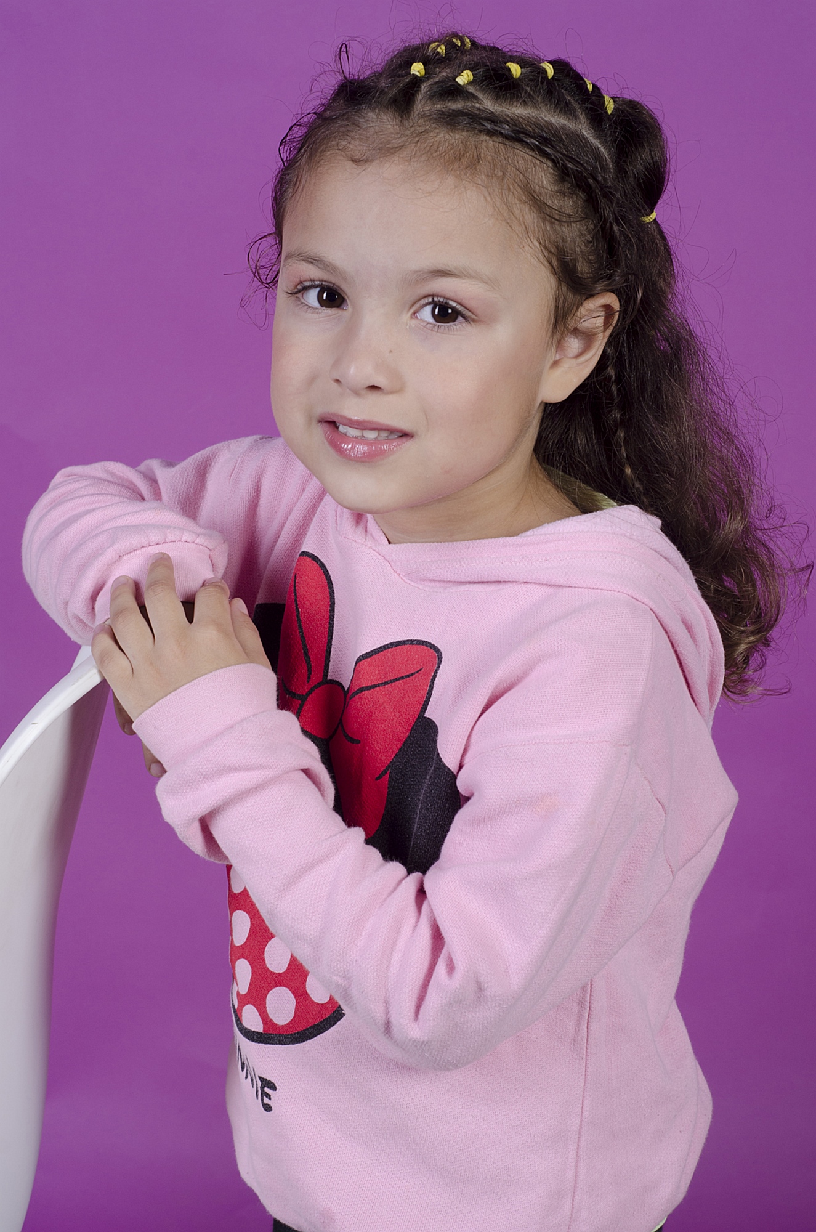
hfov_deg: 18.1
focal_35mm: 75
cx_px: 408
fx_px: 2561
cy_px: 616
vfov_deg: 27.0
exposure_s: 1/125
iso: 200
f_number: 8
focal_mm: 50
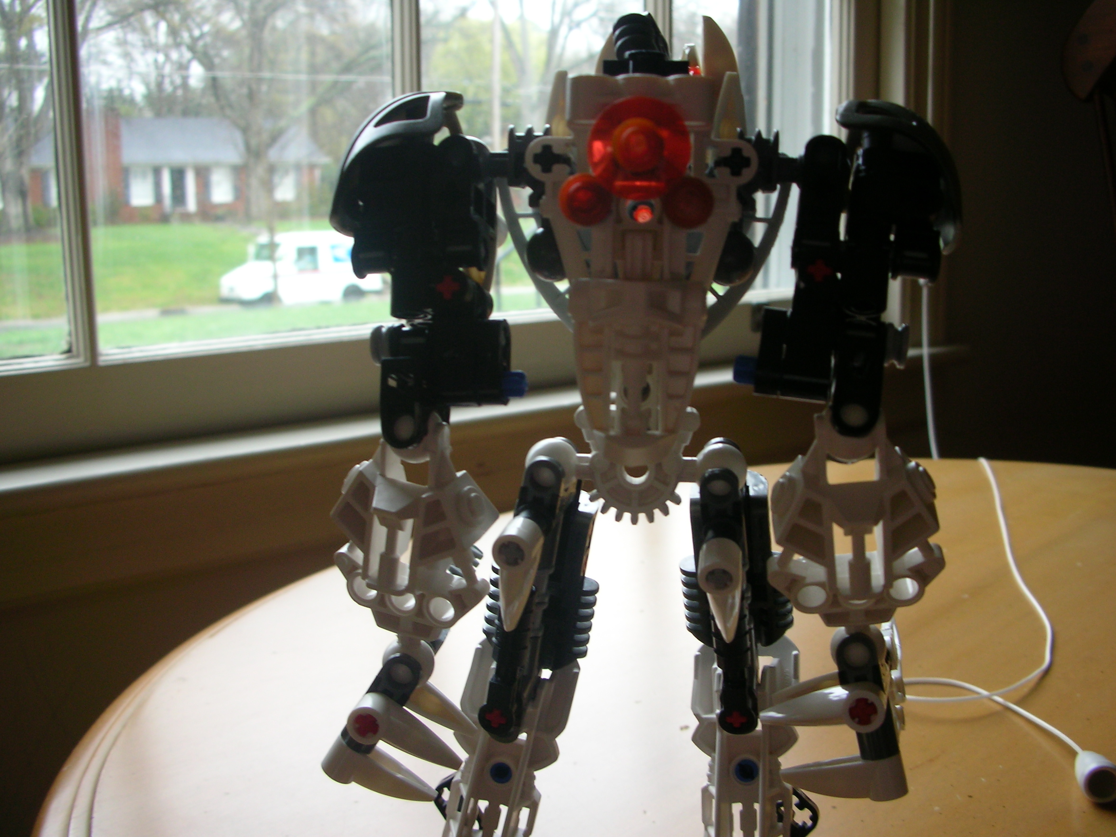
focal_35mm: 35
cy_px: 418
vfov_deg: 40.7
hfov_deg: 52.6
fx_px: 1128
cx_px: 558
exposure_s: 1/36.1
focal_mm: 5.8
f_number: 3
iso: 50
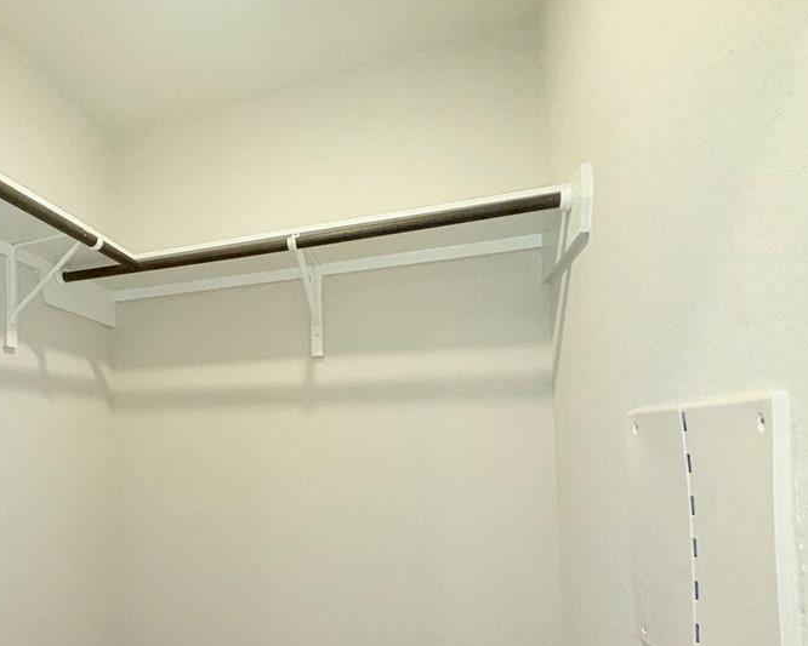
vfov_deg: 64.2
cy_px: 418
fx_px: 502
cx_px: 241
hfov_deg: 74.1
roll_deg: +0.4
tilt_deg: +2.8
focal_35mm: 21
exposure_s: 1/120
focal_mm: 2.22
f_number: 2.2
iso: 160
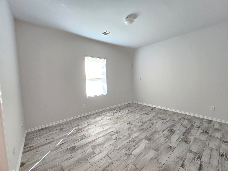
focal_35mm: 13
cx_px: 114
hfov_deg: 106.2
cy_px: 86
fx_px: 86
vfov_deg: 89.9
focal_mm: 2.2
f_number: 2.2
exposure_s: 1/60
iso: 250
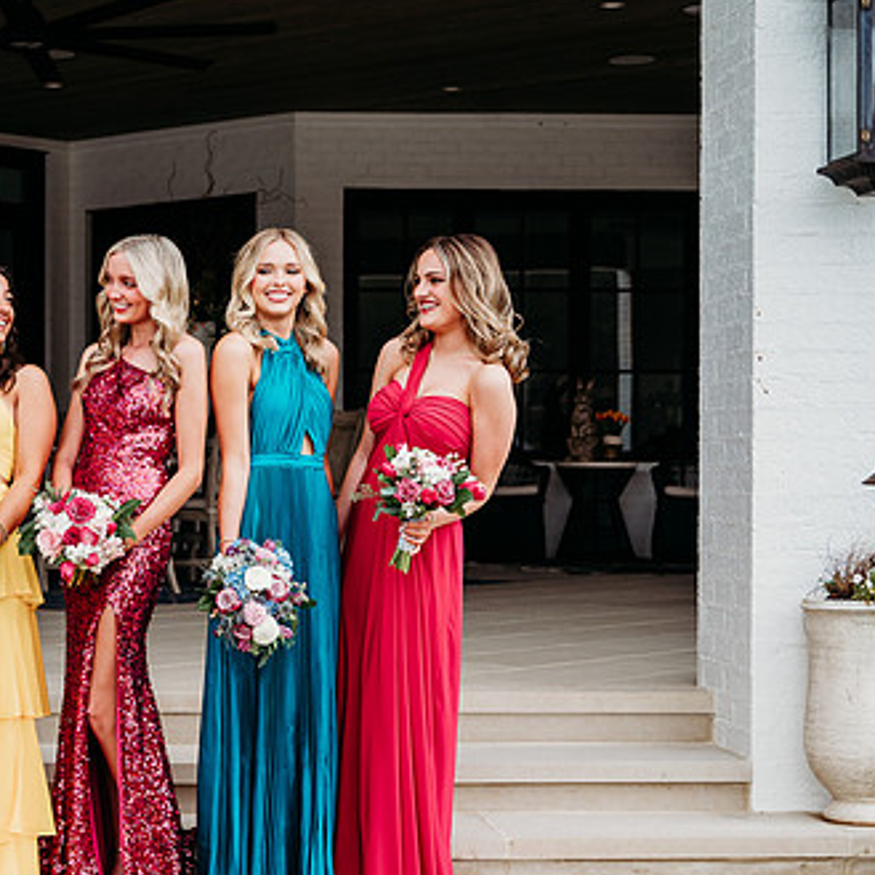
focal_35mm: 75
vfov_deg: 23.0
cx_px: 122
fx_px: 2145
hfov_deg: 22.6
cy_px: 496
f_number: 4
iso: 250
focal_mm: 50
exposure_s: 1/320
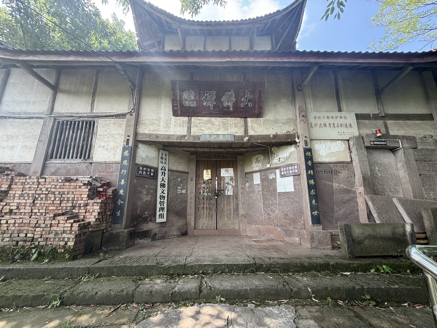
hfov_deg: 102.1
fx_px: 177
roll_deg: -0.4
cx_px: 218
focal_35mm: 14
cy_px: 164
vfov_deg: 85.7
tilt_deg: +13.1
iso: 50
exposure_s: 1/122
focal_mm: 2.22
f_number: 2.2
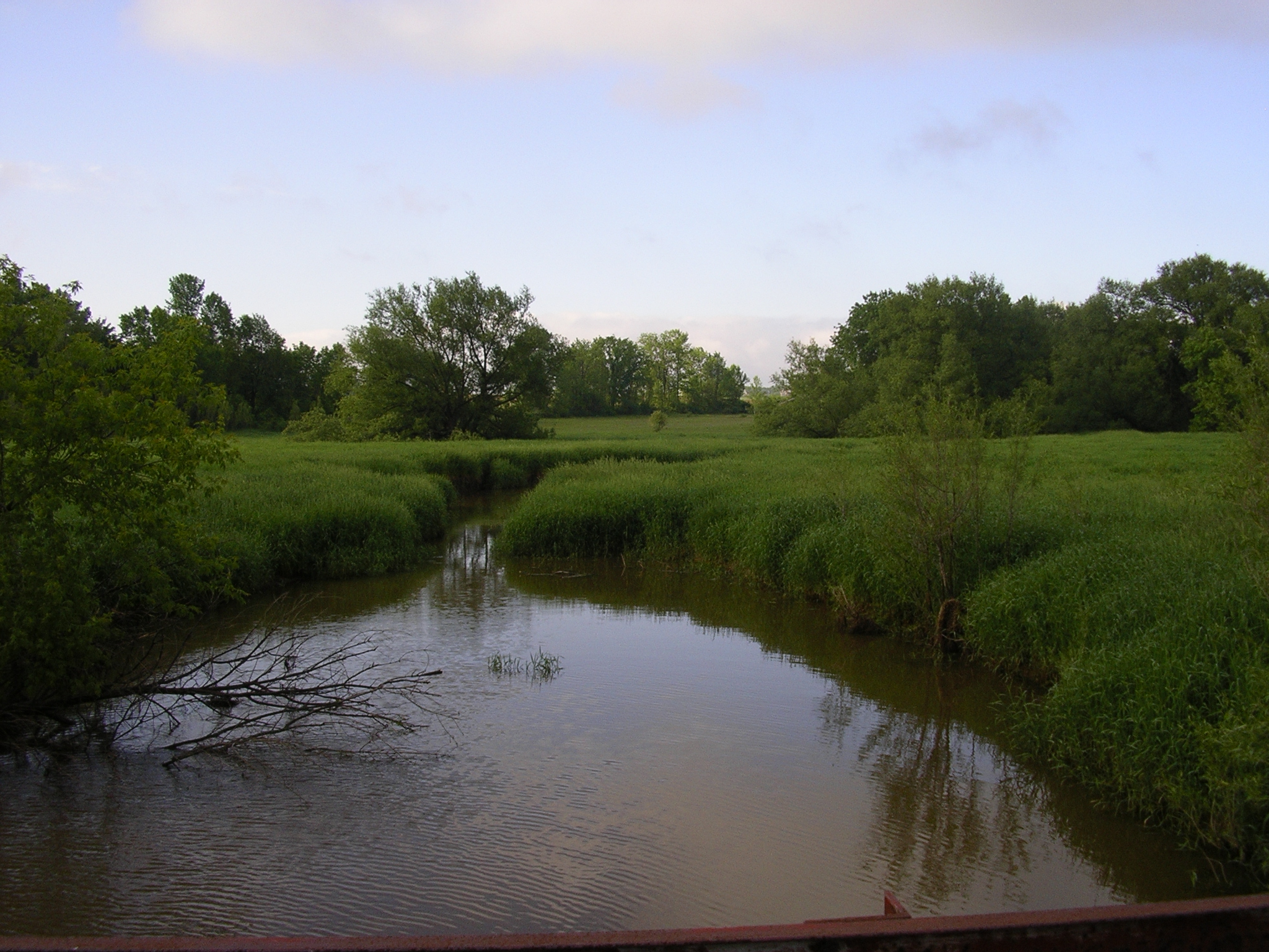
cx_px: 634
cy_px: 476
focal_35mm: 38
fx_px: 1393
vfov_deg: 37.7
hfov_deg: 49.0
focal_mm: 5.8
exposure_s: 1/400
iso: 50
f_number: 4.1
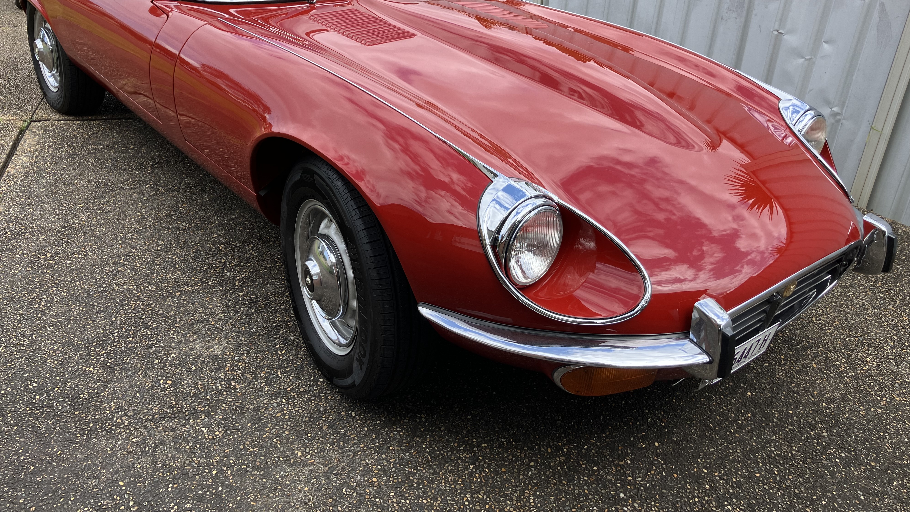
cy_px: 165
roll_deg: -3.9
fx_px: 748
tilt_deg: -25.6
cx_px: 461
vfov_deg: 37.3
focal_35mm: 31
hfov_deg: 62.6
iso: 32
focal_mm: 3.99
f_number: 1.8
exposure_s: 1/787
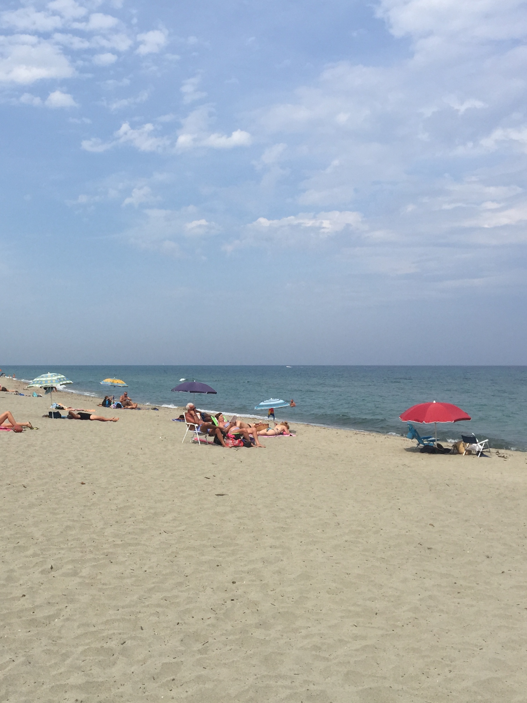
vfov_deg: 47.9
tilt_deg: +1.8
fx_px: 792
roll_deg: -1.0
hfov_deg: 36.2
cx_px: 153
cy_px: 350
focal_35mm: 39
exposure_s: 1/3597
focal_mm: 4.15
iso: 32
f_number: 2.2
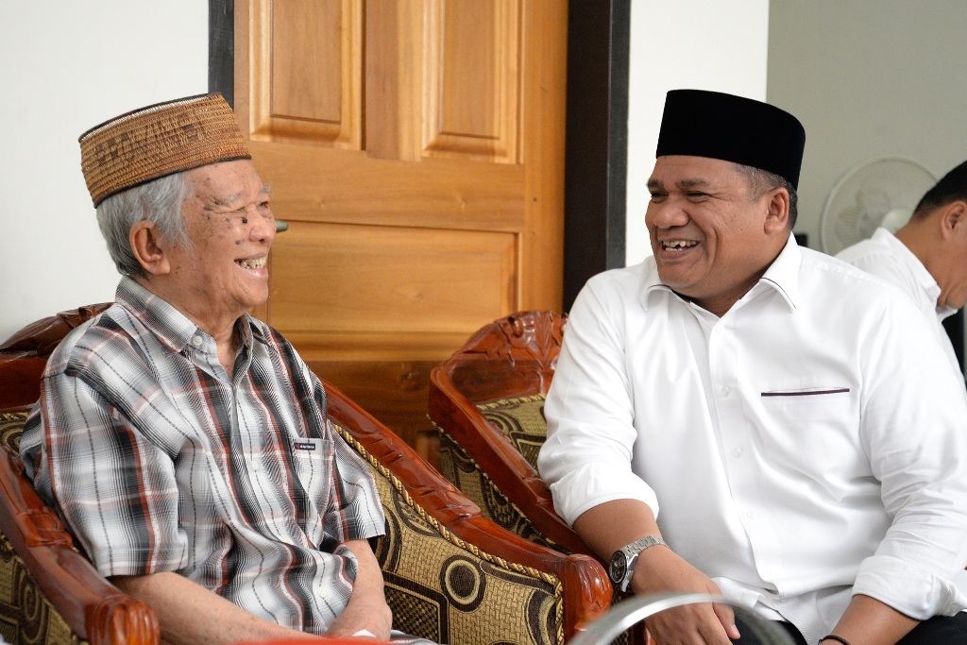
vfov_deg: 20.0
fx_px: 1827
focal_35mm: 68
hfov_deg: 29.7
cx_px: 484
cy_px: 322
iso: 4000
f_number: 4.5
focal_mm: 68
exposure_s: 1/100
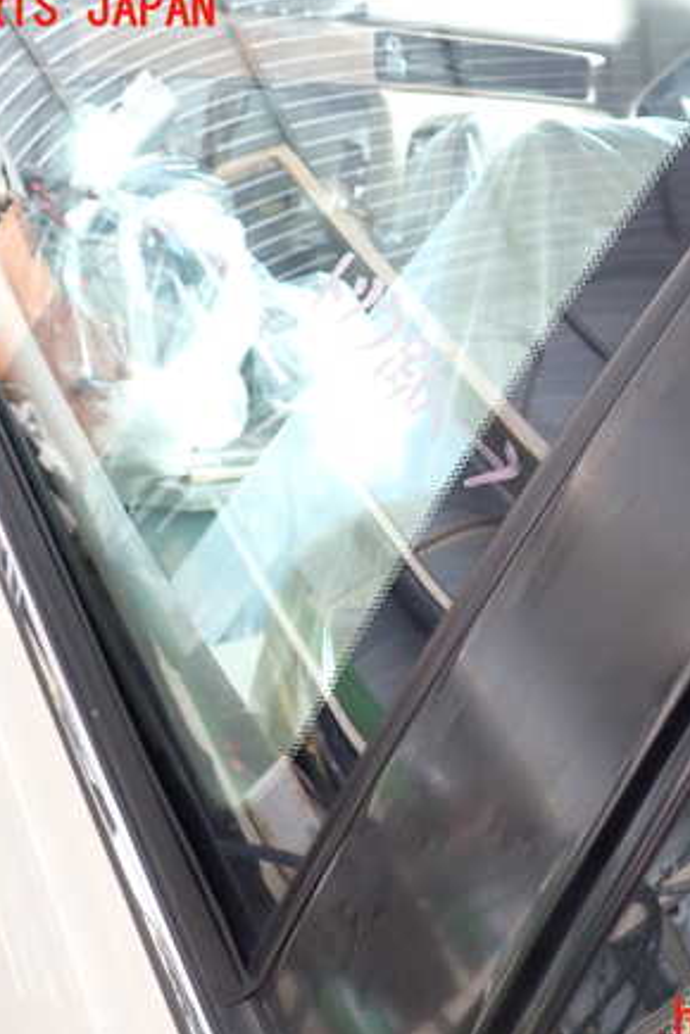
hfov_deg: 30.8
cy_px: 516
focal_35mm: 43
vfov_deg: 45.4
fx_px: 1236
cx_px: 497
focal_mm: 5.4
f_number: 2.3
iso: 200
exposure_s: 1/50
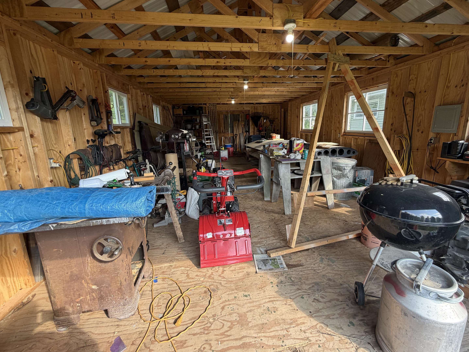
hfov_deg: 98.1
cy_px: 165
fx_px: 203
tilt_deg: -12.0
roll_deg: +1.8
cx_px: 243
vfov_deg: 81.6
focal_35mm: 15
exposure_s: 1/120
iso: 80
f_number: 2.2
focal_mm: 2.22
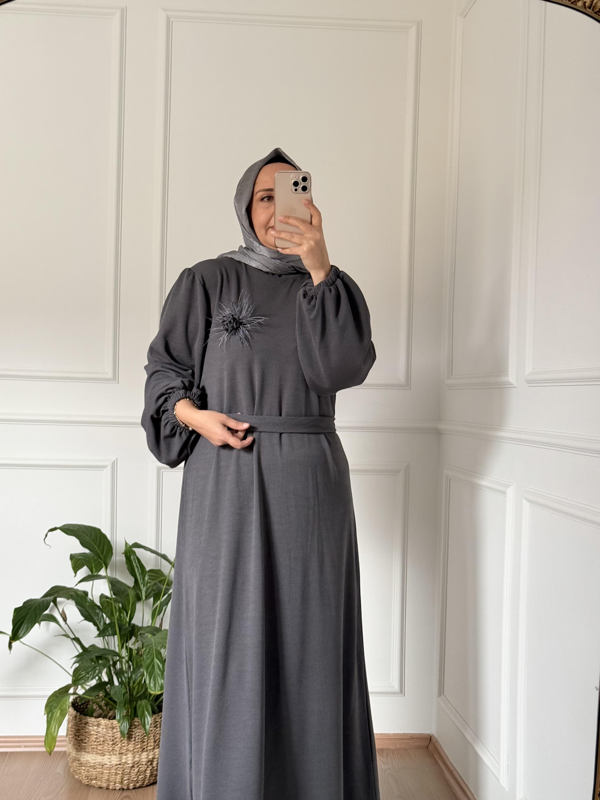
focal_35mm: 48
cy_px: 400
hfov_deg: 30.3
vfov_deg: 39.7
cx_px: 300
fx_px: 1109
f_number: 1.78
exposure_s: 1/60
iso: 125
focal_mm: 6.76
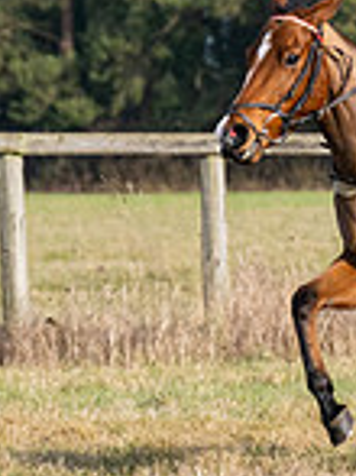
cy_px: 243
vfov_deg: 2.4
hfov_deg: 1.8
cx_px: 673
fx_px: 11357
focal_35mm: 827
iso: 400
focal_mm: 125
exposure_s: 1/2500
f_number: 5
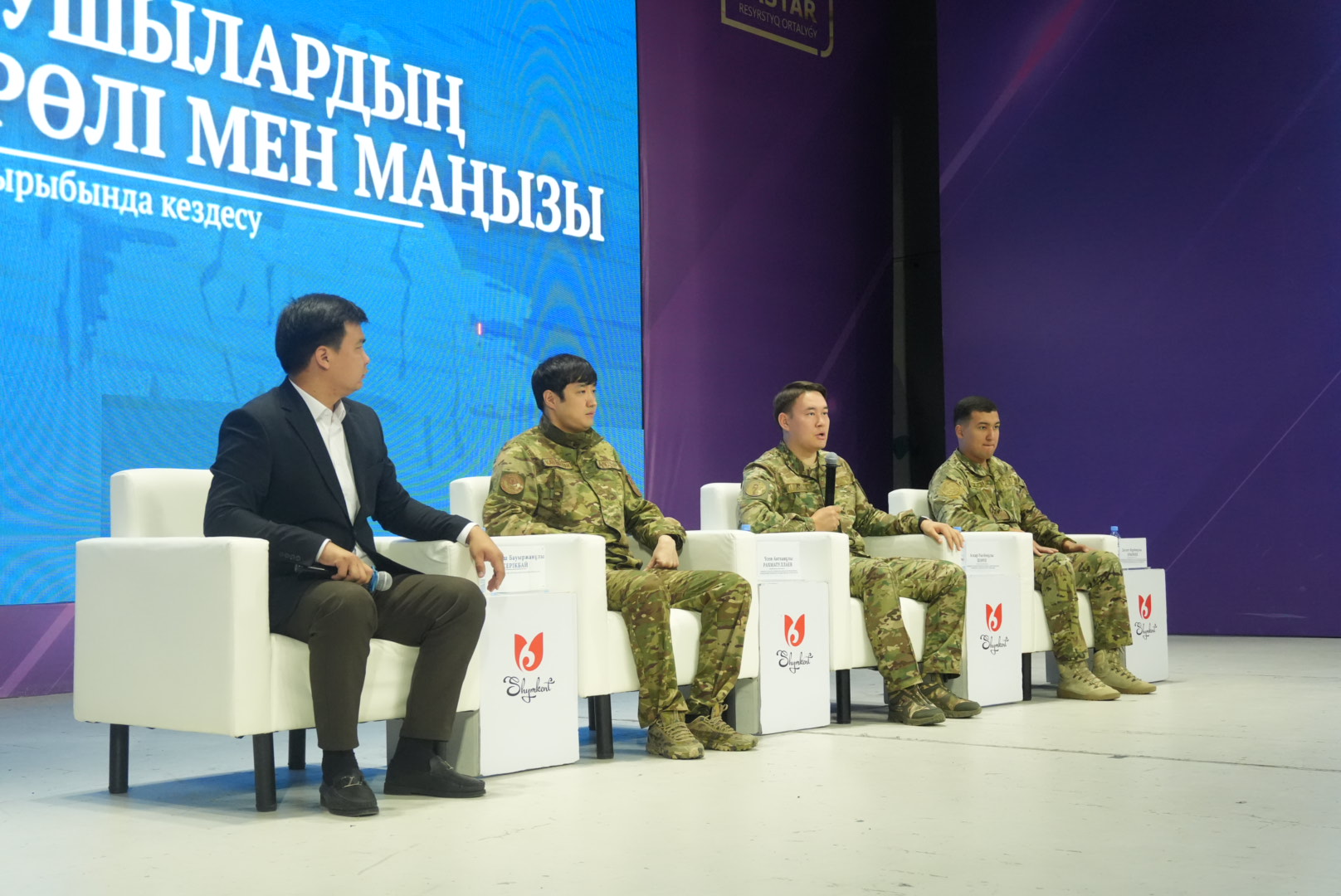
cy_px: 448
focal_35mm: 46
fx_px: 1733
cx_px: 670
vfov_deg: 29.0
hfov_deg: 42.3
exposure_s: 1/80
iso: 3200
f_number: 5.6
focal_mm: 31
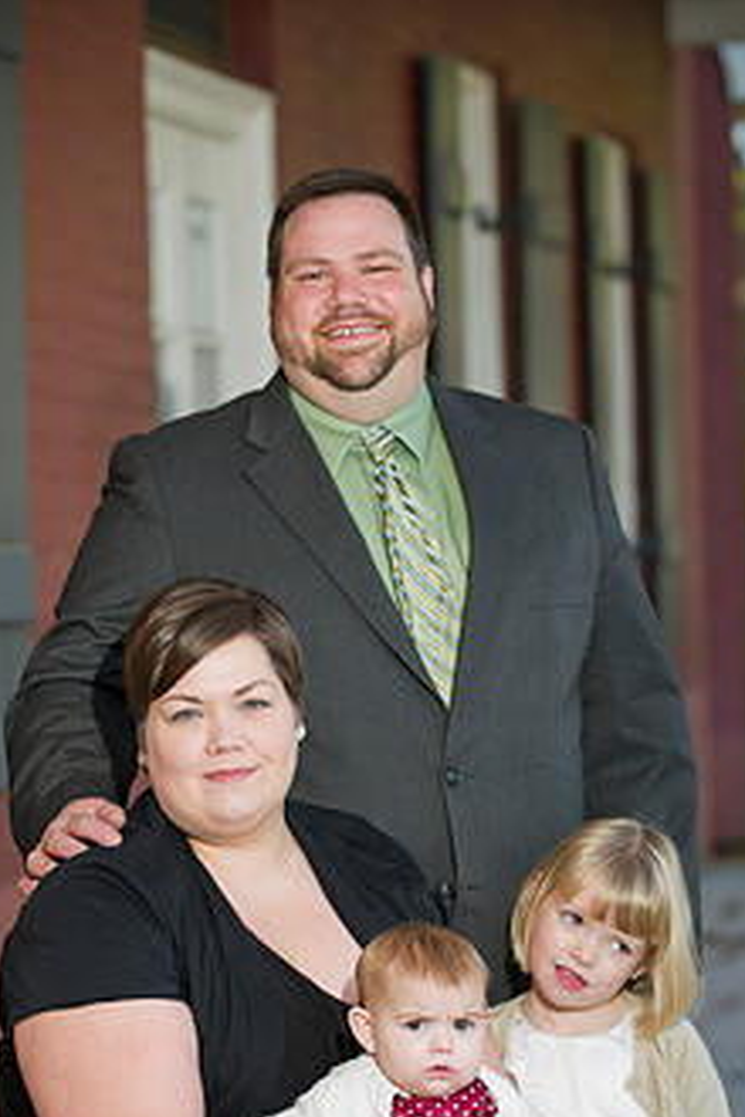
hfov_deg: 9.6
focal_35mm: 143
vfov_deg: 14.3
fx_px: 4439
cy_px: 758
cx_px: 411
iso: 250
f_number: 3.2
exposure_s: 1/250
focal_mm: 105
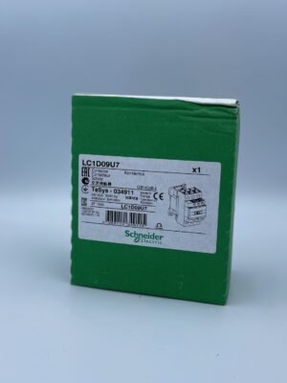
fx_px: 287
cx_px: 144
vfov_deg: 67.3
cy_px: 192
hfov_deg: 53.1
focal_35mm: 26
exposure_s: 1/1795
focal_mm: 4.2
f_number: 1.6
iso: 50
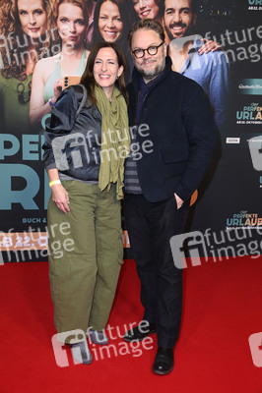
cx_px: 131
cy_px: 196
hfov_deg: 31.8
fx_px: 459
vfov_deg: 46.4
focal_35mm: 42
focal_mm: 42
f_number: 5.6
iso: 1600
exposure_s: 1/200
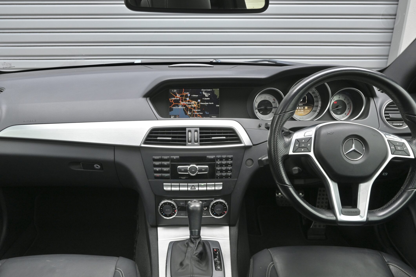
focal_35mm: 29
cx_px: 191
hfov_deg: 63.6
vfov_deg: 45.0
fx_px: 335
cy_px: 145
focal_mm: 16
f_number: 7.1
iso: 250
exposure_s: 1/30
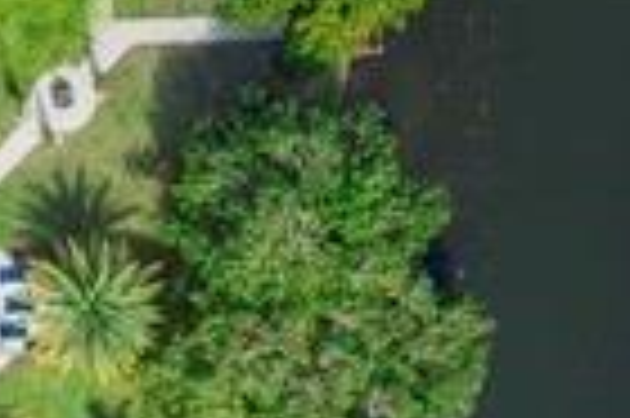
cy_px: 247
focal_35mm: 80
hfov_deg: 24.5
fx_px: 1398
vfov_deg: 17.0
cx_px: 32
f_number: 5.6
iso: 100
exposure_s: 1/200
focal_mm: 10.26
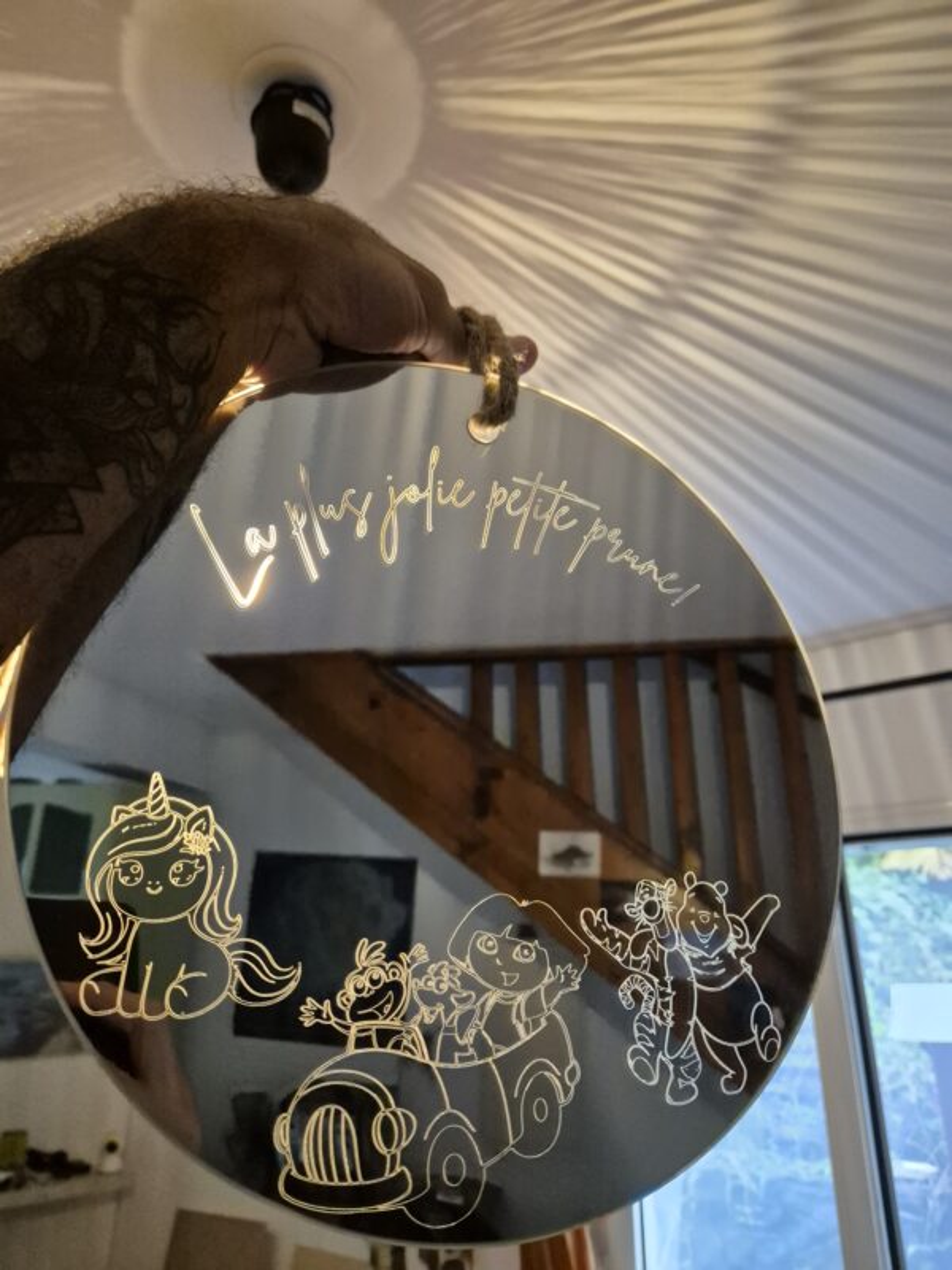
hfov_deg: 58.9
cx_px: 476
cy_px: 635
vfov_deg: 73.9
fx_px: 843
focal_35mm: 23
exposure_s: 1/100
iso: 2500
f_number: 1.8
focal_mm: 5.4
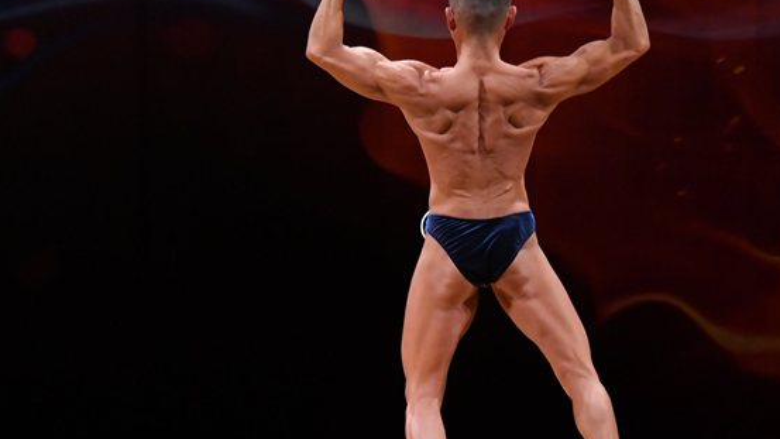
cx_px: 476
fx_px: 7280
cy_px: 253
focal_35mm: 352
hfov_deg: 6.1
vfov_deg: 3.5
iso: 4000
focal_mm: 160
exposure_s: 1/400
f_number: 5.6
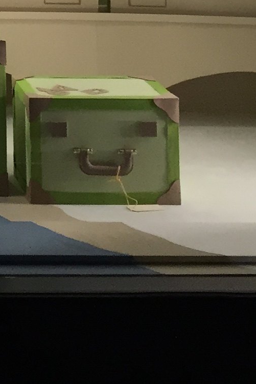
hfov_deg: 9.7
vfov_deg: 14.3
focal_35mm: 131
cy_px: -236
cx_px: -263
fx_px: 1398
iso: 40
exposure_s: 1/40
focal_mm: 4.15
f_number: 2.2
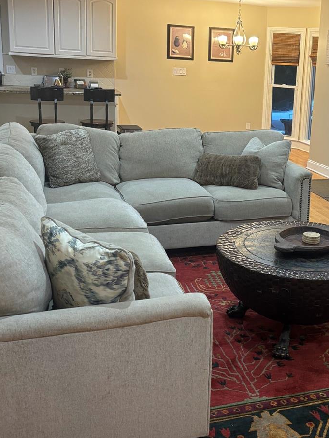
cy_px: 192
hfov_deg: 32.0
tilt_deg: -13.4
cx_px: 261
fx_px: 558
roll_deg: -4.0
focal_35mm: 44
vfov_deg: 42.9
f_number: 1.6
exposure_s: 1/60
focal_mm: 5.96
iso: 125
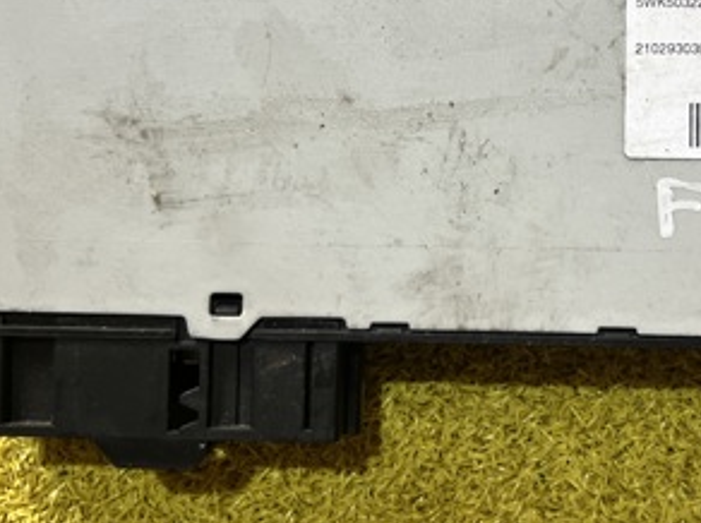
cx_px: 490
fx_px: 1152
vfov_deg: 25.3
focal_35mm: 57
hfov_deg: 33.4
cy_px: 136
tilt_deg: -87.6
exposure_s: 1/100
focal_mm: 5.7
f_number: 1.5
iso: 100
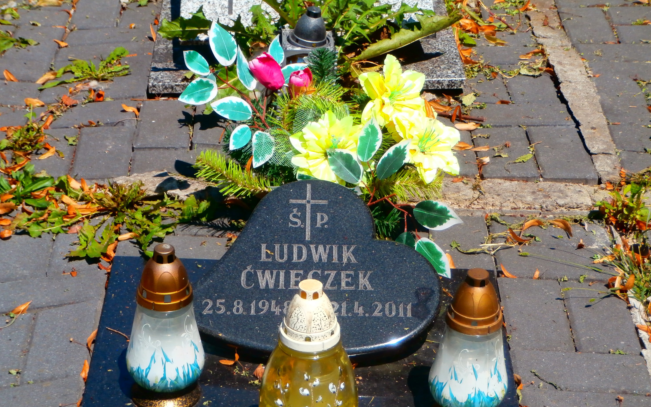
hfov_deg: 22.6
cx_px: 323
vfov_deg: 14.2
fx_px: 1632
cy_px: 240
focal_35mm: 92
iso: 100
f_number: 5
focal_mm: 15.16
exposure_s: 1/640
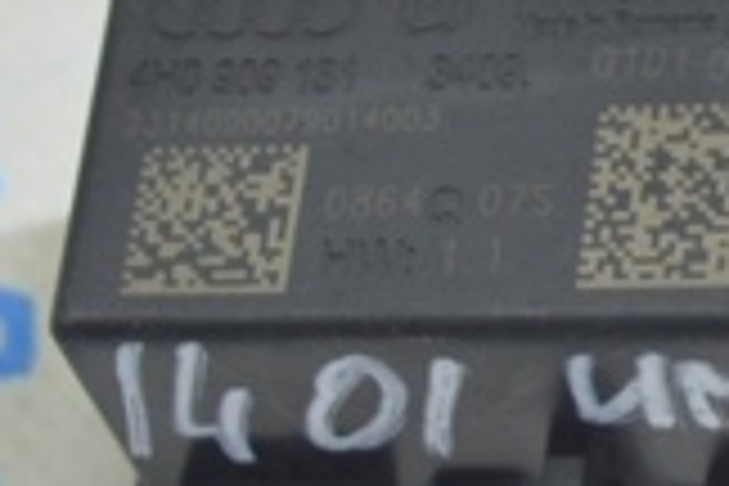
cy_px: 209
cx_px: 598
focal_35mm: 325
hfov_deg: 6.3
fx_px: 6580
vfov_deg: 4.2
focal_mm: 55
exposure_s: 1/20
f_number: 5.6
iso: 400
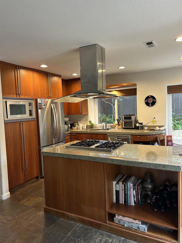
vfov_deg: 67.3
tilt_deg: -3.0
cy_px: 122
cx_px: 91
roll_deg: +1.8
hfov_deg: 53.1
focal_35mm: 26
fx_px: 182
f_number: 1.5
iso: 160
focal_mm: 5.7
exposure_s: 1/60
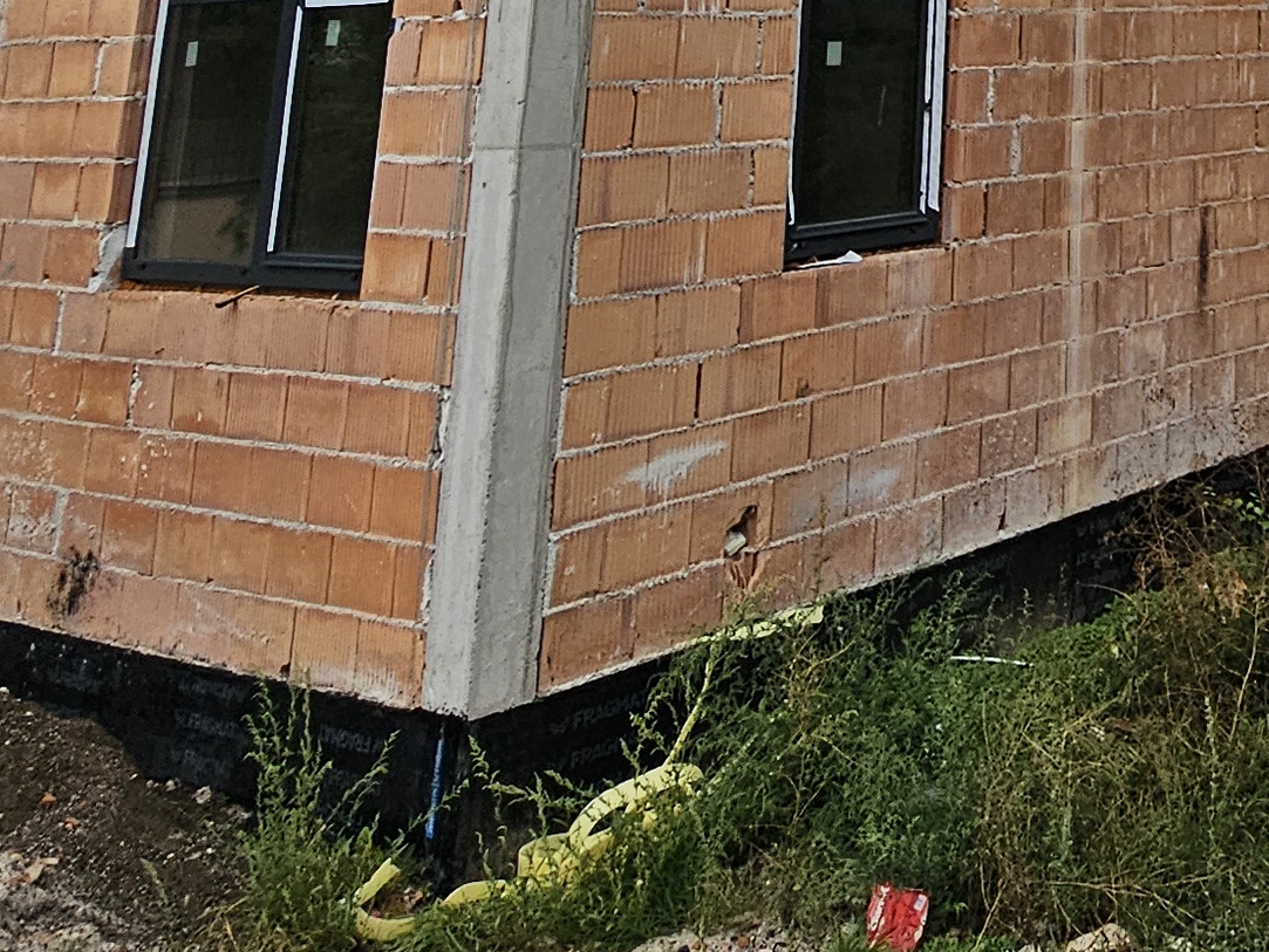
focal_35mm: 48
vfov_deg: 23.8
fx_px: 1760
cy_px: -486
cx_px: 1456
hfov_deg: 33.5
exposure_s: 1/348
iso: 50
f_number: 2.2
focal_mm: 2.2
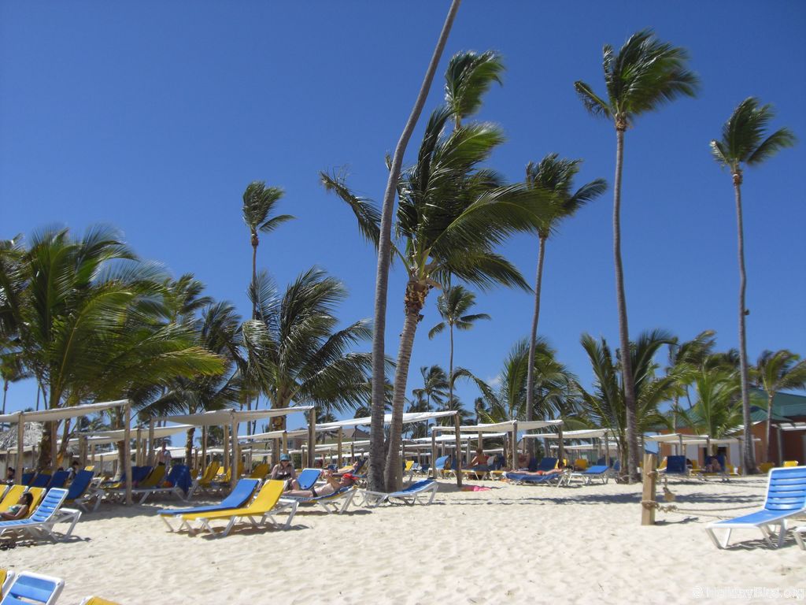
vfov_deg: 37.7
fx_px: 885
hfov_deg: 49.0
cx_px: 403
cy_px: 302
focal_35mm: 38
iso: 64
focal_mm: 6.2
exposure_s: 1/250
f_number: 8
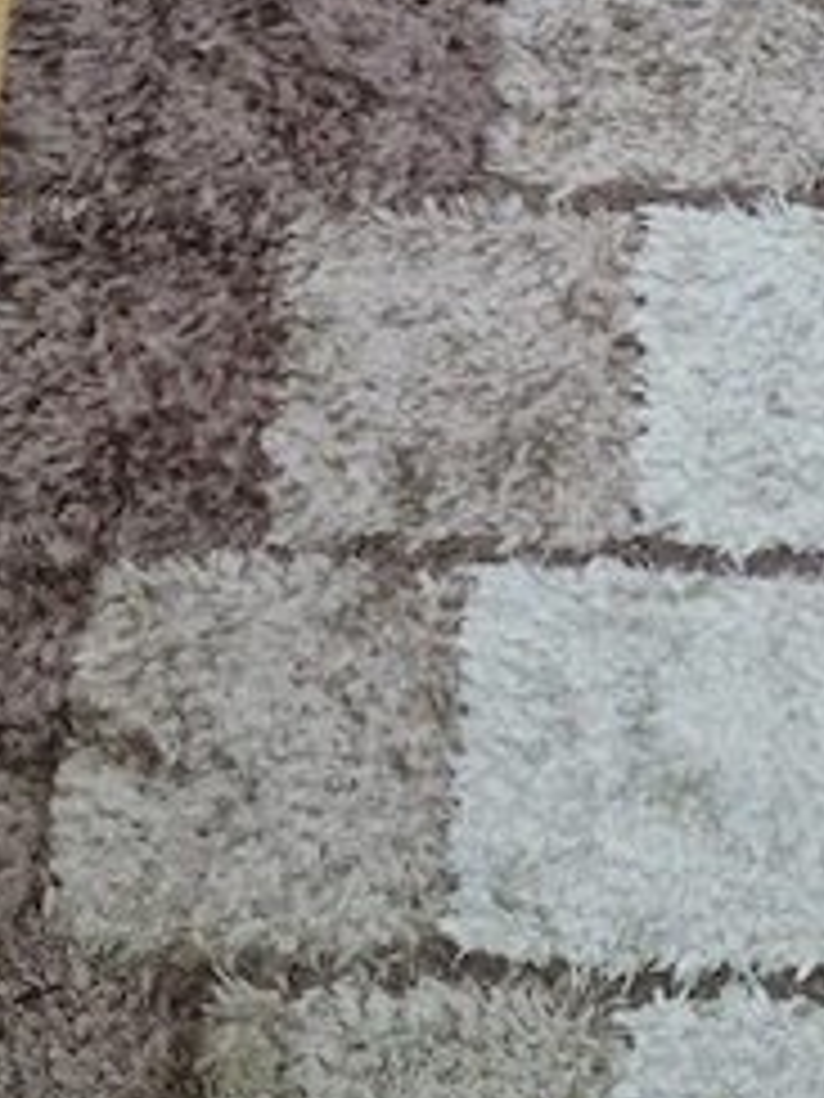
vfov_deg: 44.1
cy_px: 261
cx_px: 639
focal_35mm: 41
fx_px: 1301
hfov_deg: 34.2
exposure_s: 1/33
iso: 640
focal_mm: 7
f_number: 1.8
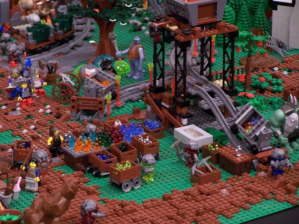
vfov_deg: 8.8
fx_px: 1460
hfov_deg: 11.7
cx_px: 150
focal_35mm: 169
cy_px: 112
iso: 80
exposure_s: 1/2
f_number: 3.2
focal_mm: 28
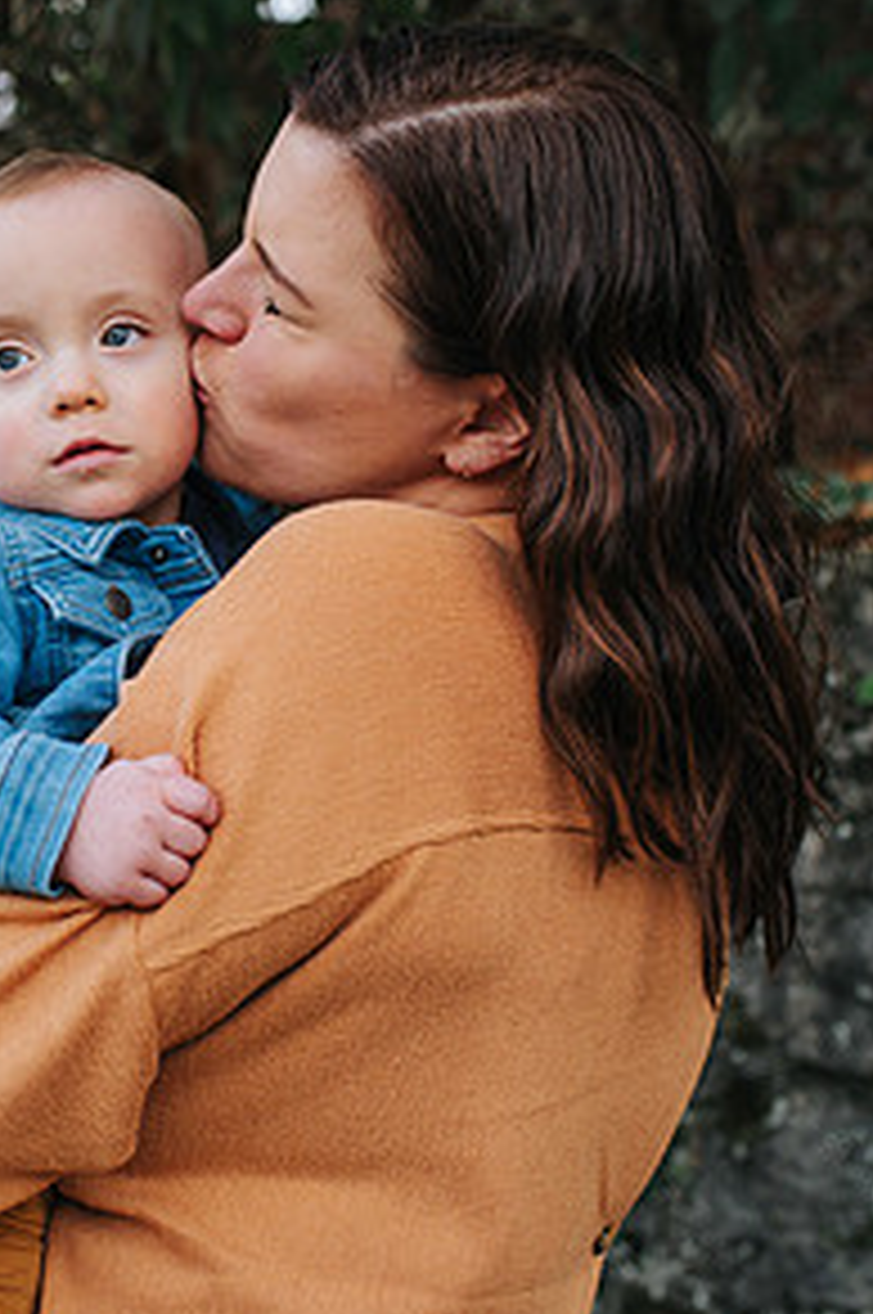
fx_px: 1969
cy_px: 558
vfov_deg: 36.8
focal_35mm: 54
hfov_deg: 24.8
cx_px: 232
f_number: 3.2
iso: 800
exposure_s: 1/320
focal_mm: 35
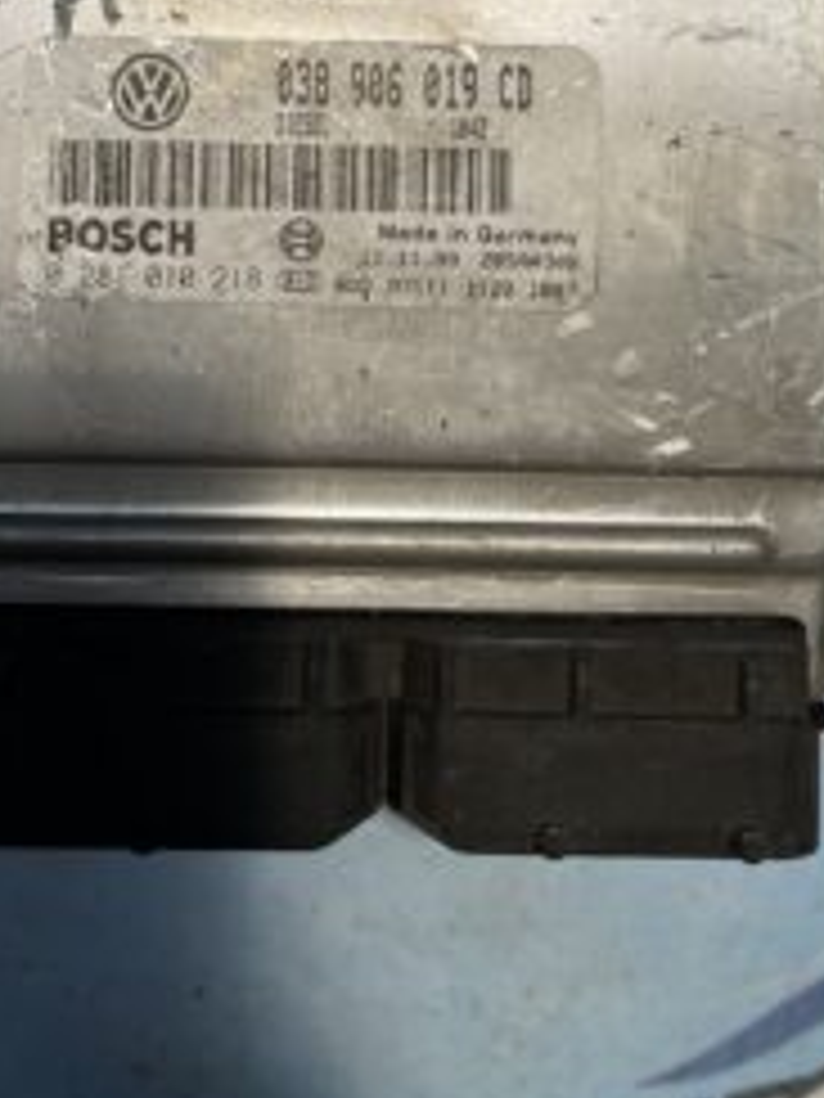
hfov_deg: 23.9
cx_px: 270
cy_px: 115
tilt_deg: -89.3
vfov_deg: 30.3
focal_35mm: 61
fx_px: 1936
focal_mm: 5.1
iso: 40
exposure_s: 1/293
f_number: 1.6
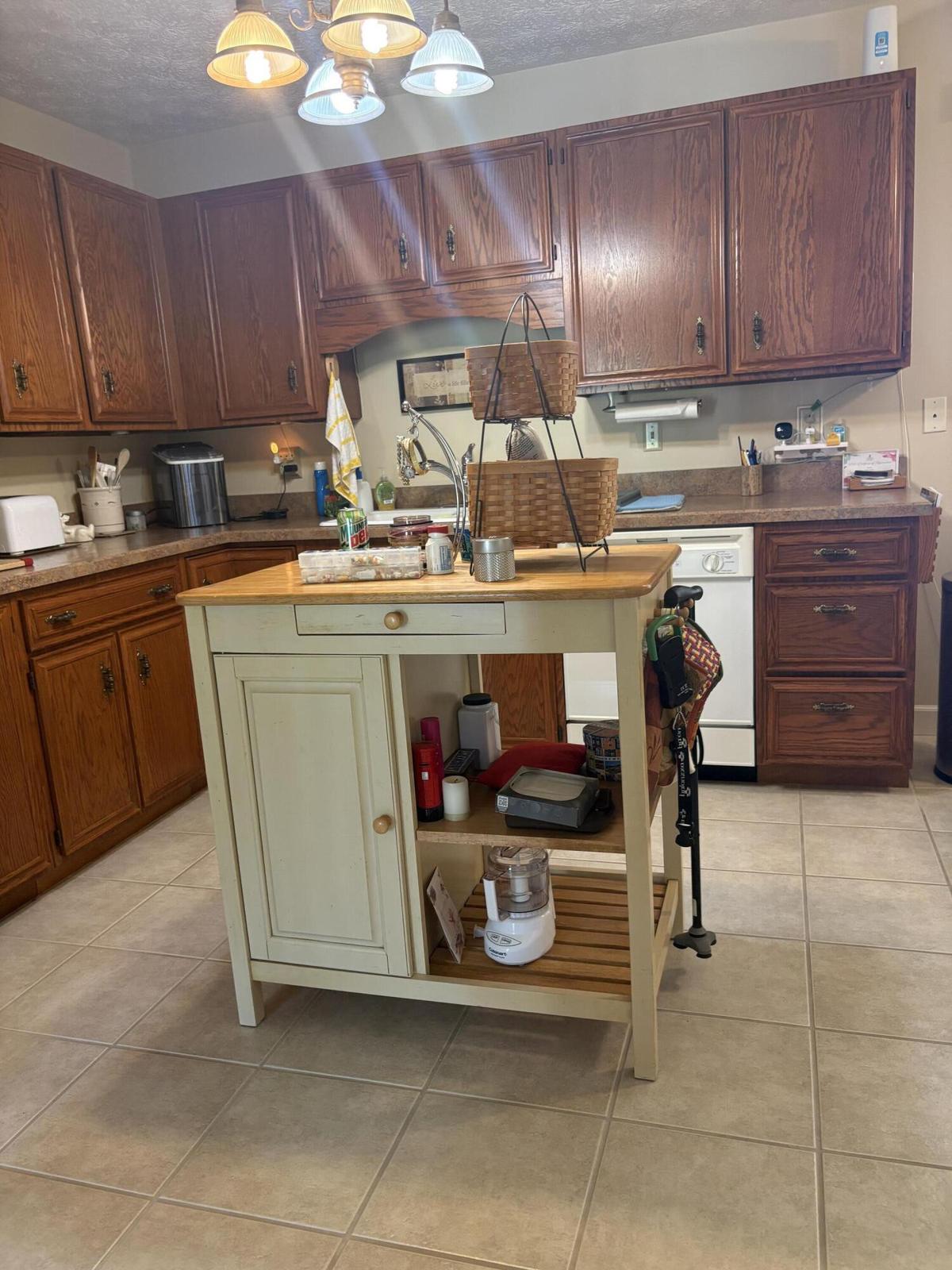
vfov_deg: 67.3
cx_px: 476
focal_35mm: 26
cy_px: 635
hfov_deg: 53.1
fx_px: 953
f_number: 1.6
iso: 160
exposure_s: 1/60
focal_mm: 5.96
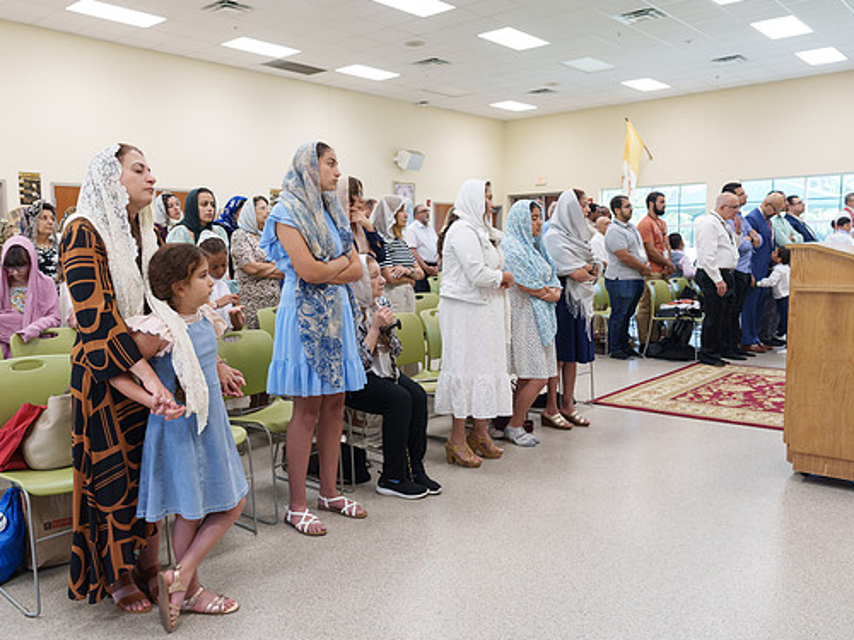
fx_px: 715
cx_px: 366
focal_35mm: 29
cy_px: 323
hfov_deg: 61.4
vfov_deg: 48.2
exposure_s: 1/60
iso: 1250
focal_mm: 26
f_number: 4.5
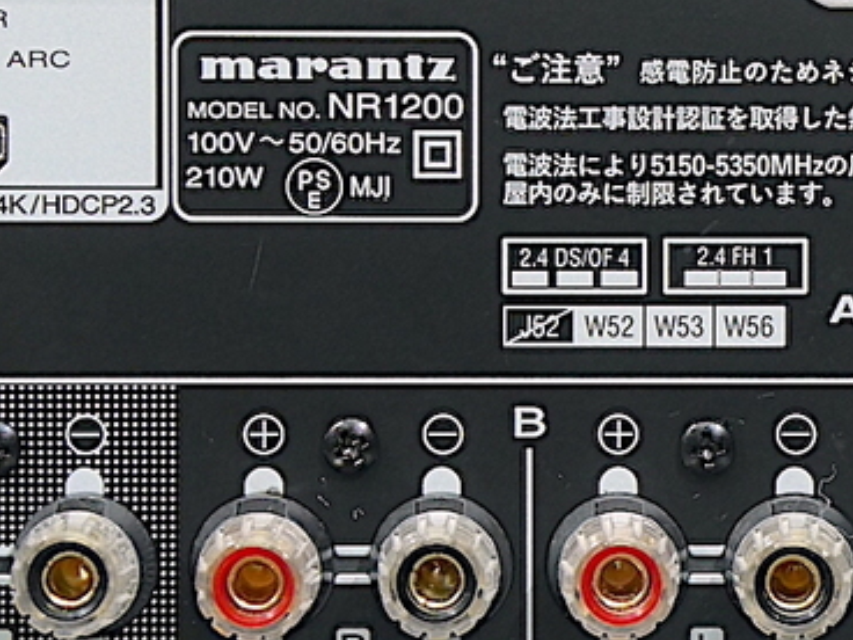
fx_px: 9191
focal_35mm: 373
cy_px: 380
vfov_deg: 4.0
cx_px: 628
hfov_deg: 5.3
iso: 200
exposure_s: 1/3.2
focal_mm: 25.6
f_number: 6.3
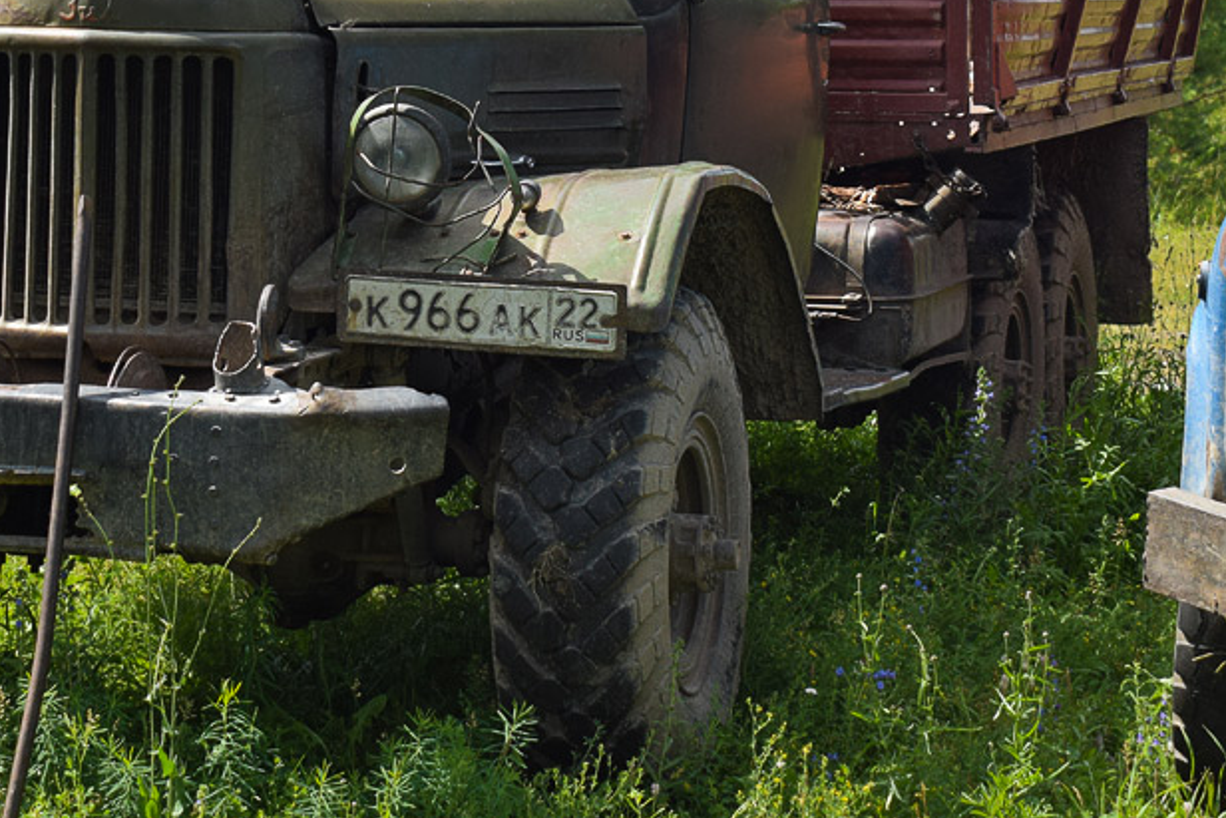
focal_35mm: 111
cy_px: 131
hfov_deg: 18.3
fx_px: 3781
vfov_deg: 12.3
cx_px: 324
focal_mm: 38
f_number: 6.3
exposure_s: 1/500
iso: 200
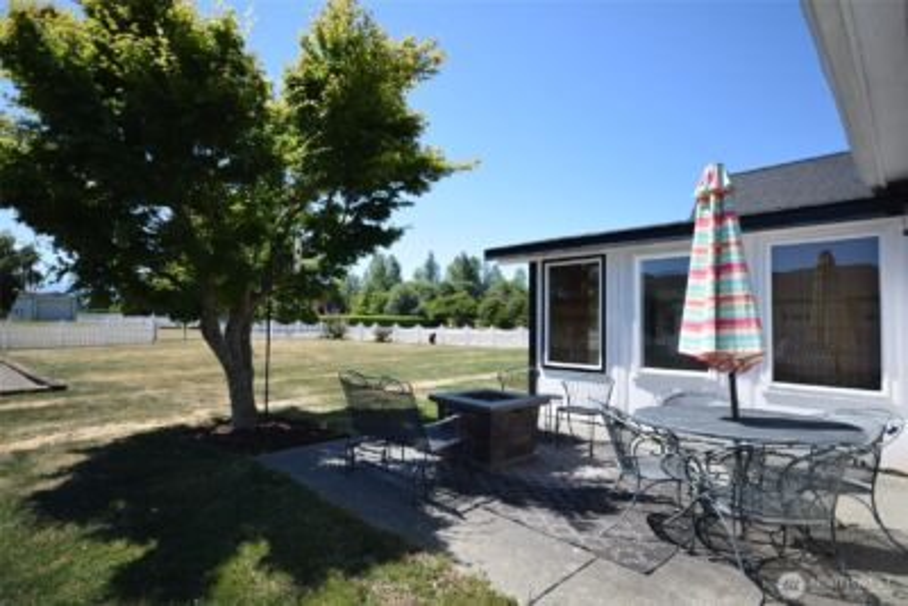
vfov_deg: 67.4
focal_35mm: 18
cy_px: 303
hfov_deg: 90.0
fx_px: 454
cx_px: 454
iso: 100
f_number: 4.5
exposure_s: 1/400
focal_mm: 12
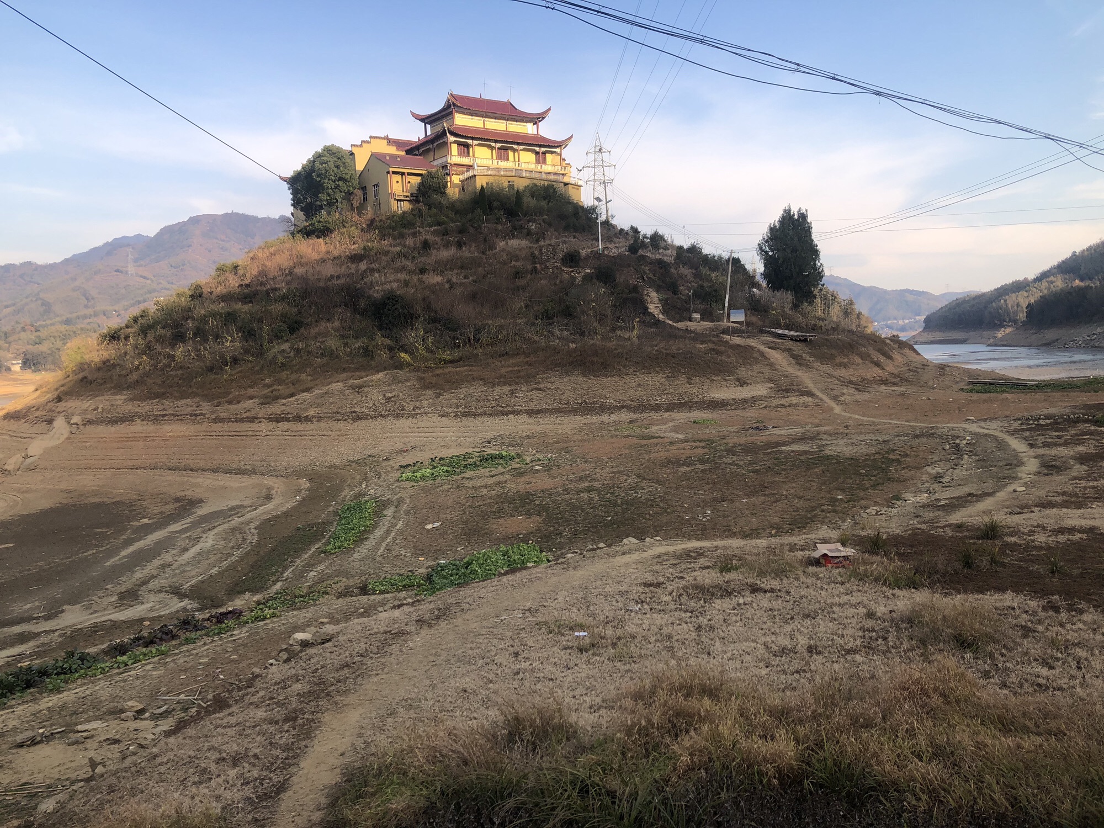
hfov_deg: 63.4
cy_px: 414
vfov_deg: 49.7
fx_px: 893
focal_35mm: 28
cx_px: 552
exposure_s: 1/640
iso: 20
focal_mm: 3.99
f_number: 1.8
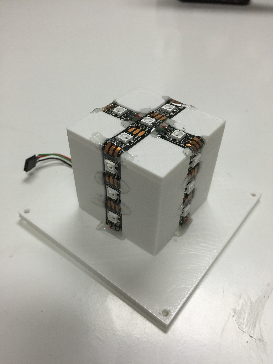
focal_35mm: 29
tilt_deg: -42.1
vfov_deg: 61.7
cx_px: 136
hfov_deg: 48.2
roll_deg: -0.7
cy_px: 182
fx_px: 305
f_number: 2.2
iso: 32
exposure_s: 1/30
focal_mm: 4.15
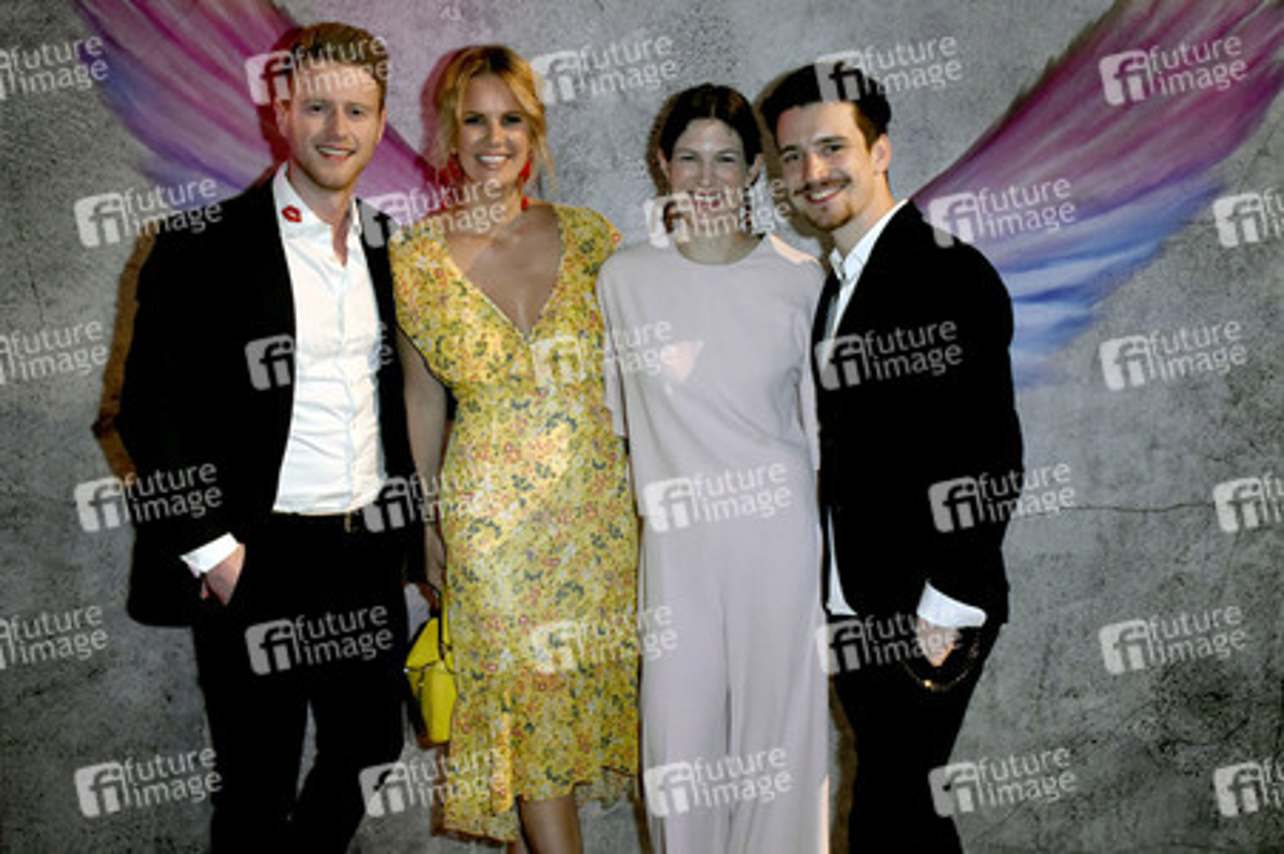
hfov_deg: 53.2
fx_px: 1283
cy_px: 427
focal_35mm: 36
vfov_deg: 36.8
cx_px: 642
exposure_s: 1/100
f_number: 6.3
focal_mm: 24
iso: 3200
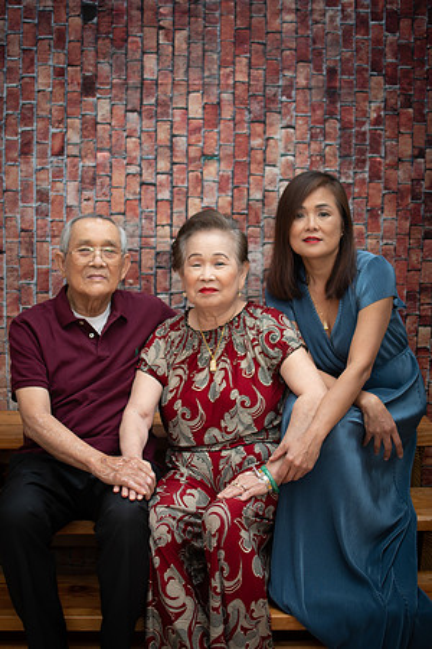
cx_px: 216
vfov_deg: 38.2
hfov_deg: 26.0
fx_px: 936
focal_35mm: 52
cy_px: 324
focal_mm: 35
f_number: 2
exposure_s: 1/200
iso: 100
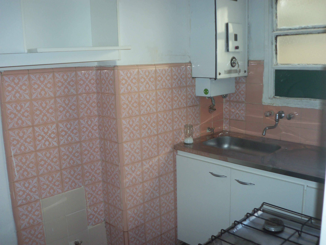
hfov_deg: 54.0
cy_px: 122
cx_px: 163
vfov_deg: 41.8
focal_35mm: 34
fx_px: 320
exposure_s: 1/30
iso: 100
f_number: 2.9
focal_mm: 5.7
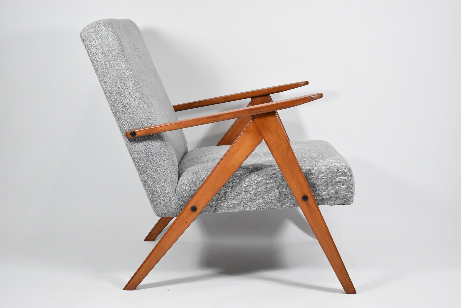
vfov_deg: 23.8
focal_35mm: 57
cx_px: 230
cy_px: 154
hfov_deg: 35.0
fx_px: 730
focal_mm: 38
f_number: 4.8
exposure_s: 1/125
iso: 1600
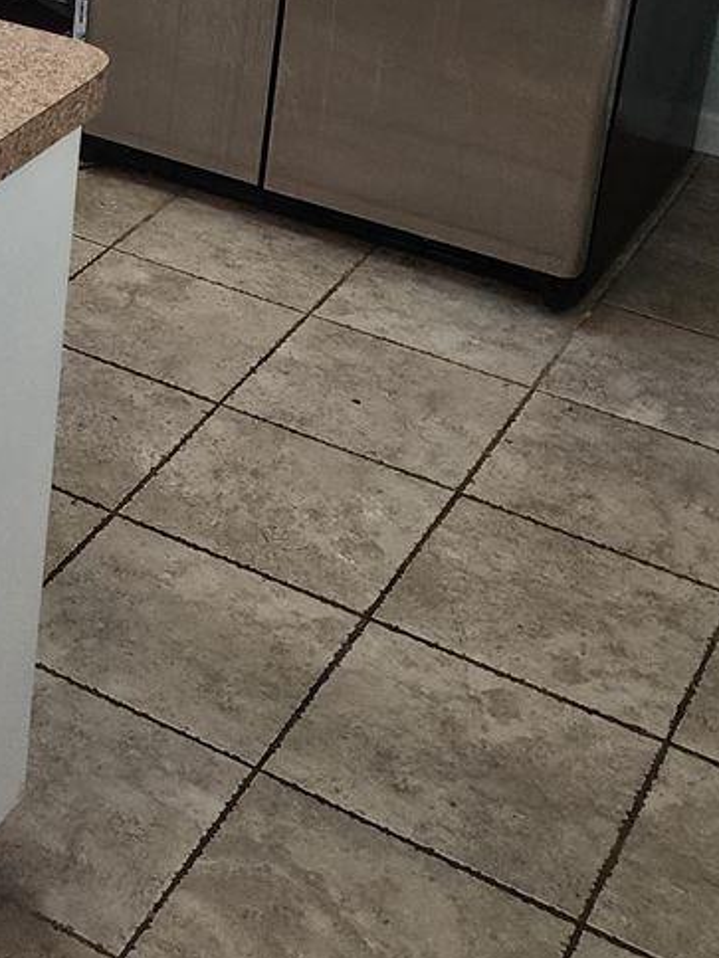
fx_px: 2022
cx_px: -295
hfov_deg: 18.3
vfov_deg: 24.8
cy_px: -107
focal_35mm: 73
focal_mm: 6.4
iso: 200
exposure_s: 1/120
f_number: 1.8
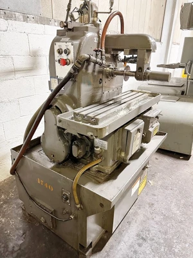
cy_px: 129
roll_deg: -1.6
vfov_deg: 71.6
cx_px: 96
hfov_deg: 56.8
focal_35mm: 24
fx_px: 178
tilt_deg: -23.1
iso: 400
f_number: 1.78
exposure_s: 1/60
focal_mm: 6.86
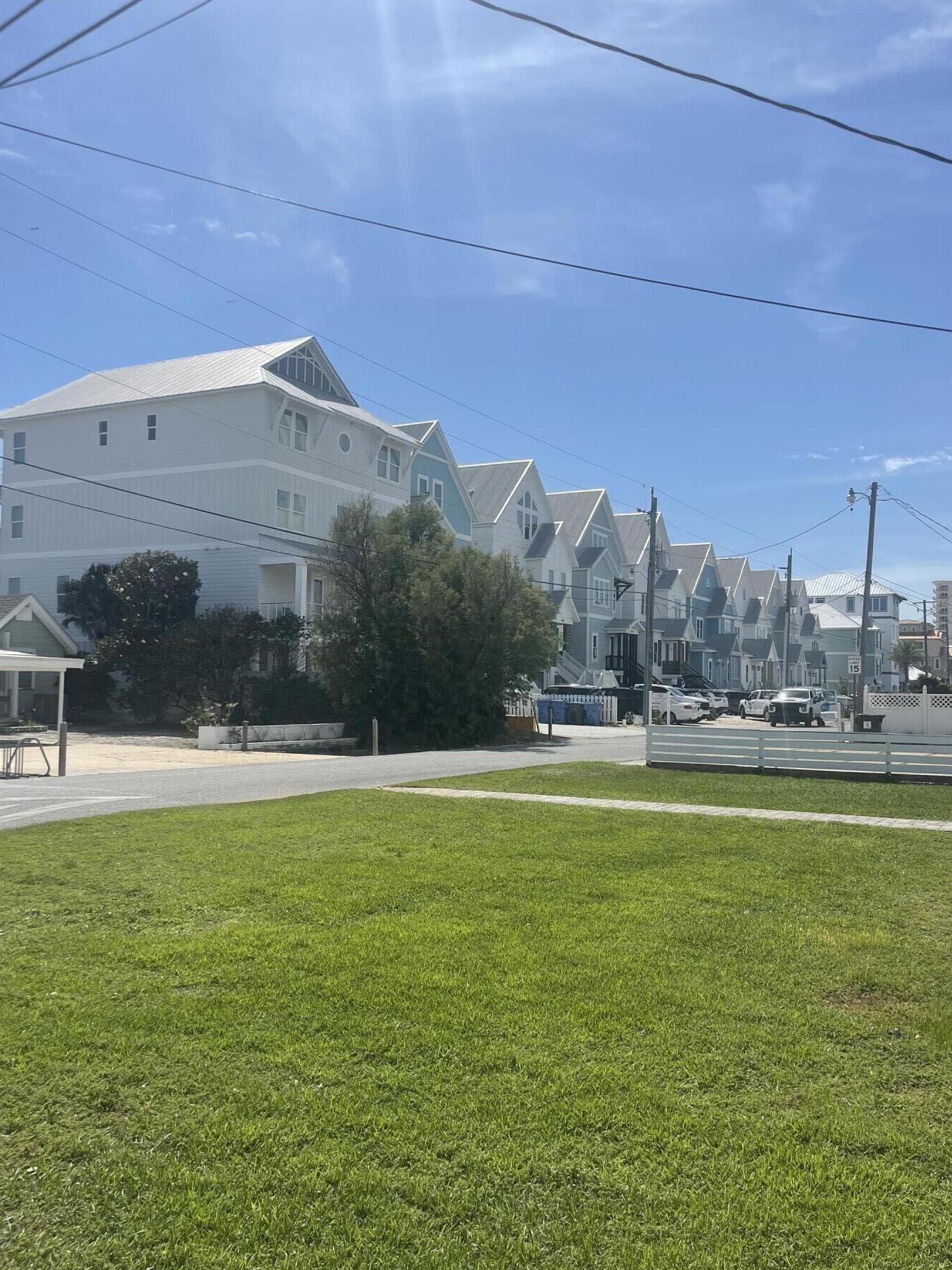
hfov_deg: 49.7
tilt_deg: +1.3
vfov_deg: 63.4
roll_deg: -1.2
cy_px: 641
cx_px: 525
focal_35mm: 28
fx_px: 1027
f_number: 1.6
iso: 32
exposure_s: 1/5917
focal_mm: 5.1
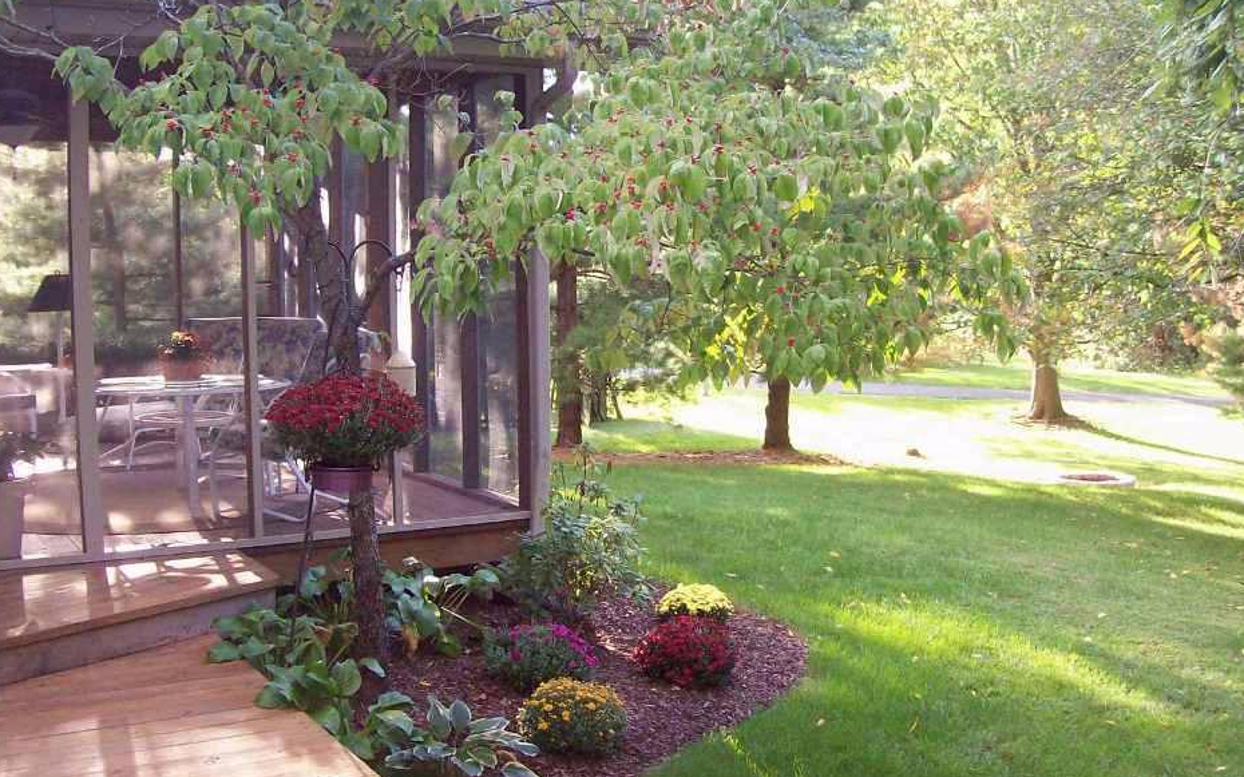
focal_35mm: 42
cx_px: 585
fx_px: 1424
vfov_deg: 30.5
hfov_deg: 47.2
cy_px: 346
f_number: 2.7
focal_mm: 6
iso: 140
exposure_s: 1/77.2
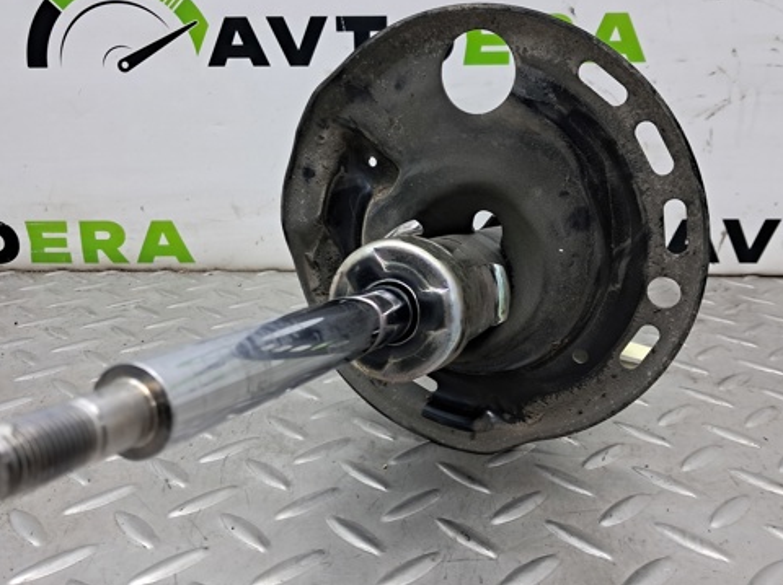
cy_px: 265
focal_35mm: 36
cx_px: 414
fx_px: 813
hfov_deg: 51.4
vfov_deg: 39.6
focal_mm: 4
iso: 125
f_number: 1.8
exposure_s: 1/50
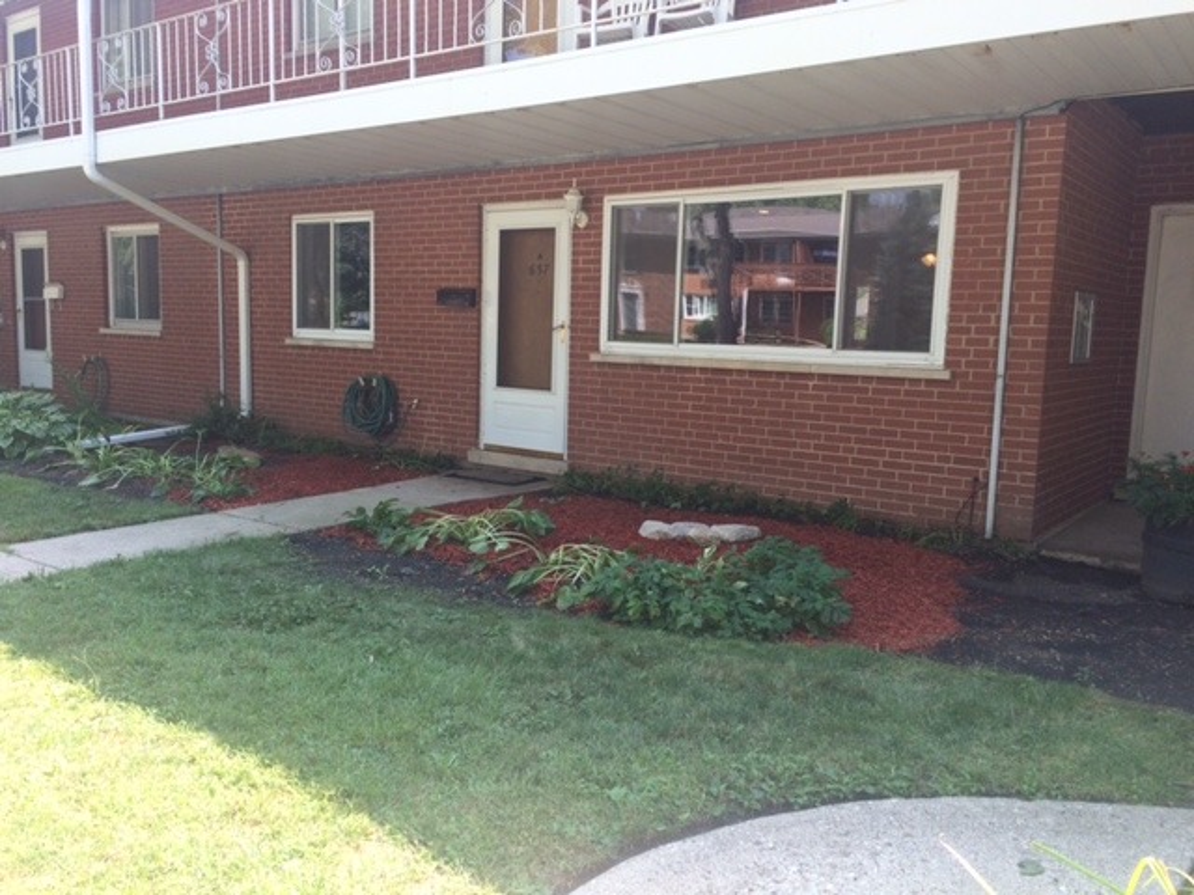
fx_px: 1000
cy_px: 448
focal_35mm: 29
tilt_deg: -5.9
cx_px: 597
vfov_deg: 48.2
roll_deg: -1.3
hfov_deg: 61.7
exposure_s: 1/302
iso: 32
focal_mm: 4.15
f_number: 2.2
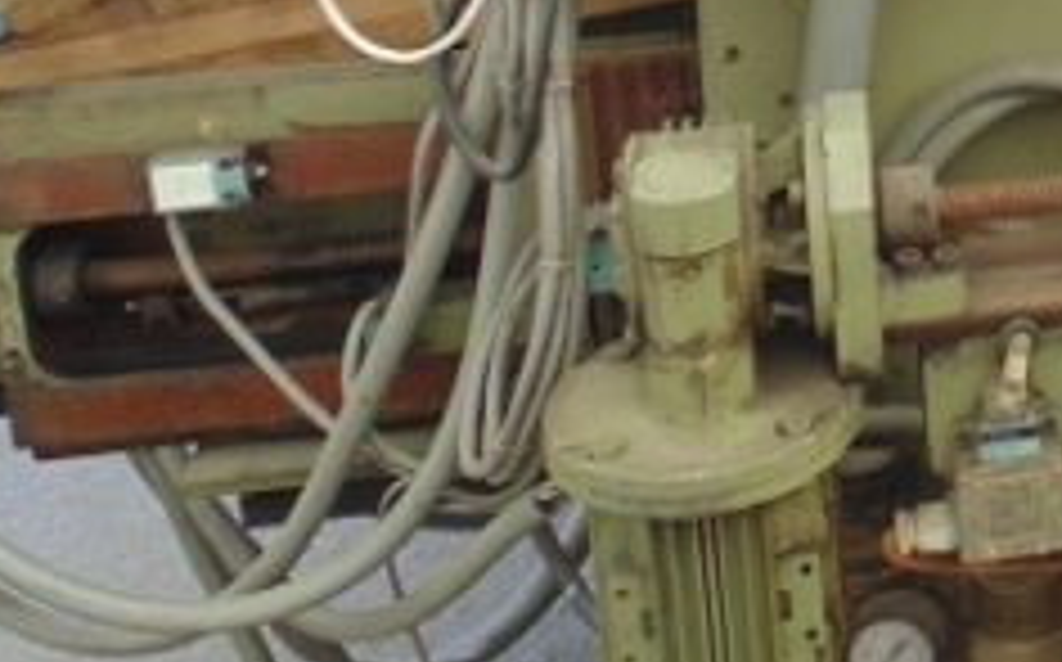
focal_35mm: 76
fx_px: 2198
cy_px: -275
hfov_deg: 24.1
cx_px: 1350
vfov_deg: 16.0
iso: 160
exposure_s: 1/30
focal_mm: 4
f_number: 3.1
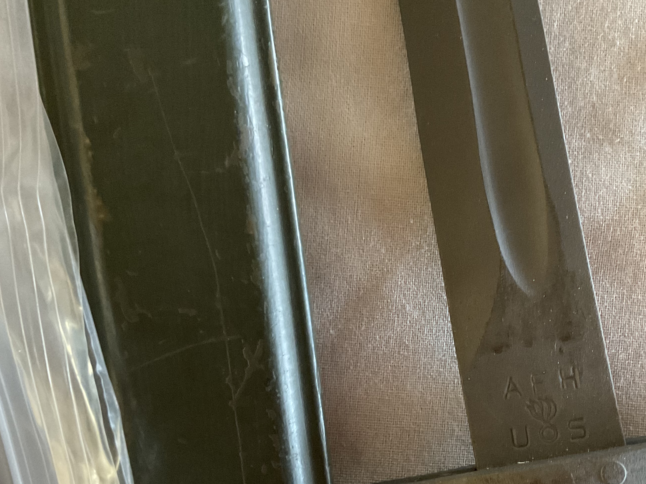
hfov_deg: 41.7
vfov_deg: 32.1
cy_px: 298
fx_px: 840
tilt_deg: -86.5
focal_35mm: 45
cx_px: 409
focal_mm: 3
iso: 400
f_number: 1.8
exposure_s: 1/30
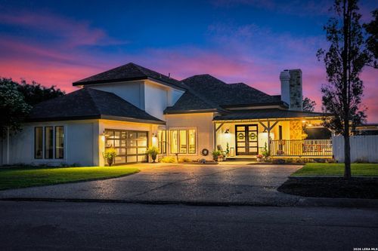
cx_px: 189
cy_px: 126
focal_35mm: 35
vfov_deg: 37.8
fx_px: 367
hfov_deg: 54.5
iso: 100
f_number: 6.3
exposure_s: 1/2.5
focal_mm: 35
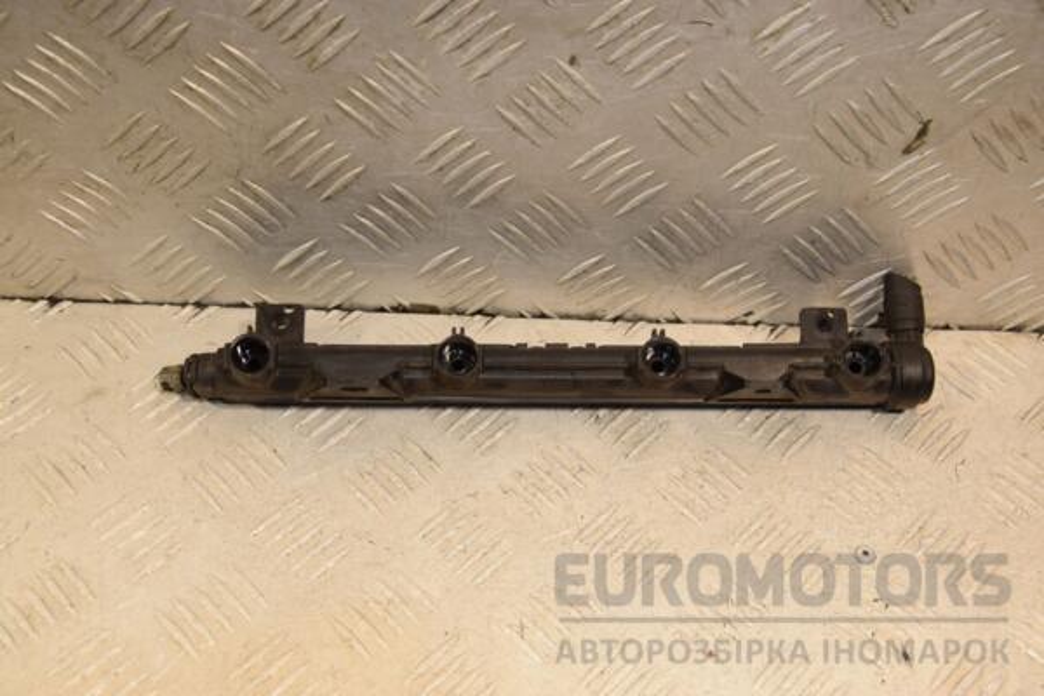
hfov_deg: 41.1
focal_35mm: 48
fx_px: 1392
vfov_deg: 28.1
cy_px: 348
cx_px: 522
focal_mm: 32
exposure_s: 1/200
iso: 800
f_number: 7.1
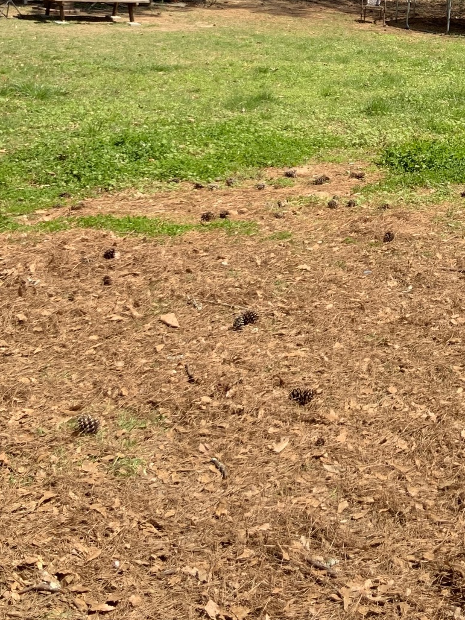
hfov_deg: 22.1
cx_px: 412
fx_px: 1164
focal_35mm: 65
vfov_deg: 29.0
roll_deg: -2.6
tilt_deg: -10.8
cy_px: 98
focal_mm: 3
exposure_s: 1/929
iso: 16
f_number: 1.8
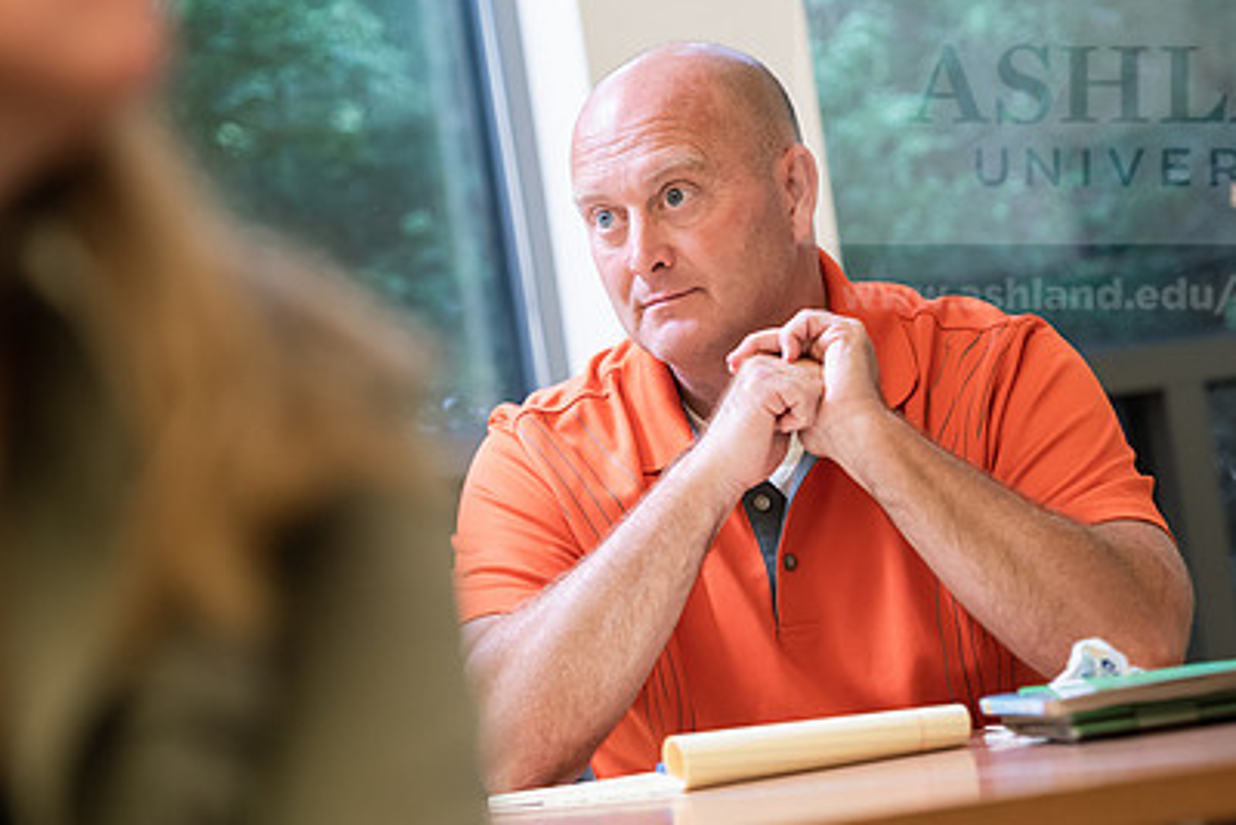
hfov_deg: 11.6
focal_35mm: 177
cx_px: 701
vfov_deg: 7.8
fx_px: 6079
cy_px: 360
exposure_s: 1/200
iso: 1000
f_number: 2.8
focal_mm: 122
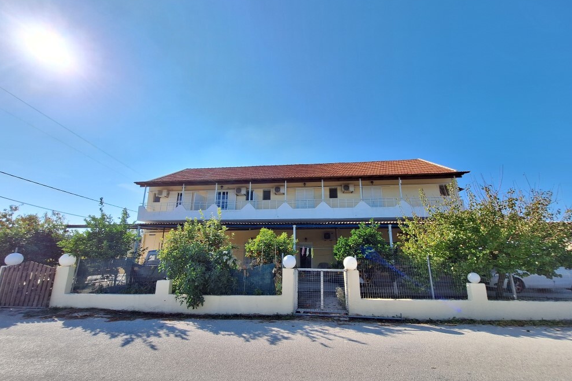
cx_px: 291
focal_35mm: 14
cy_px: 195
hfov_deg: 104.3
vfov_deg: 81.2
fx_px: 222
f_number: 2.2
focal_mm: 1.74
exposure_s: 1/1815
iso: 40
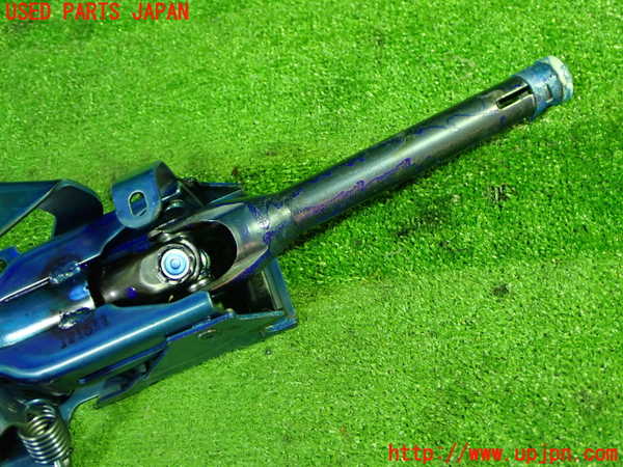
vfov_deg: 37.7
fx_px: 684
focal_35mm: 38
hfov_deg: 49.0
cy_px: 234
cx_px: 312
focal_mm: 6.83
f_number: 2.7
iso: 800
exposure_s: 1/25
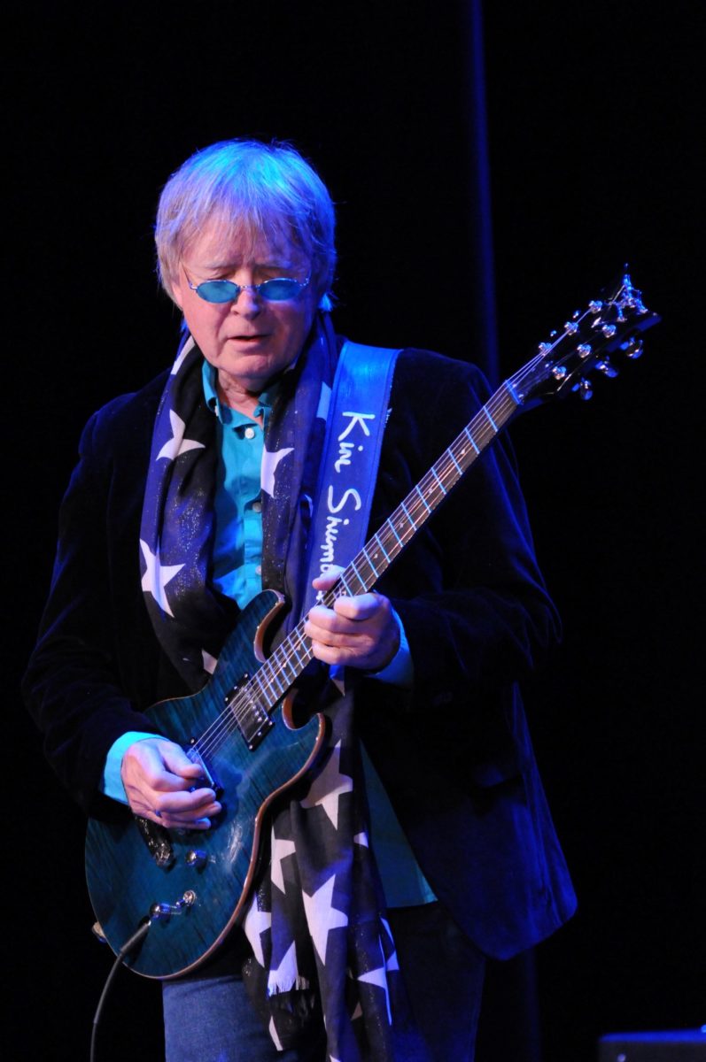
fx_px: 8847
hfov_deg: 4.6
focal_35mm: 300
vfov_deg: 6.9
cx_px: 353
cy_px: 531
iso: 3200
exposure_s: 1/250
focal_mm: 200
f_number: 6.3
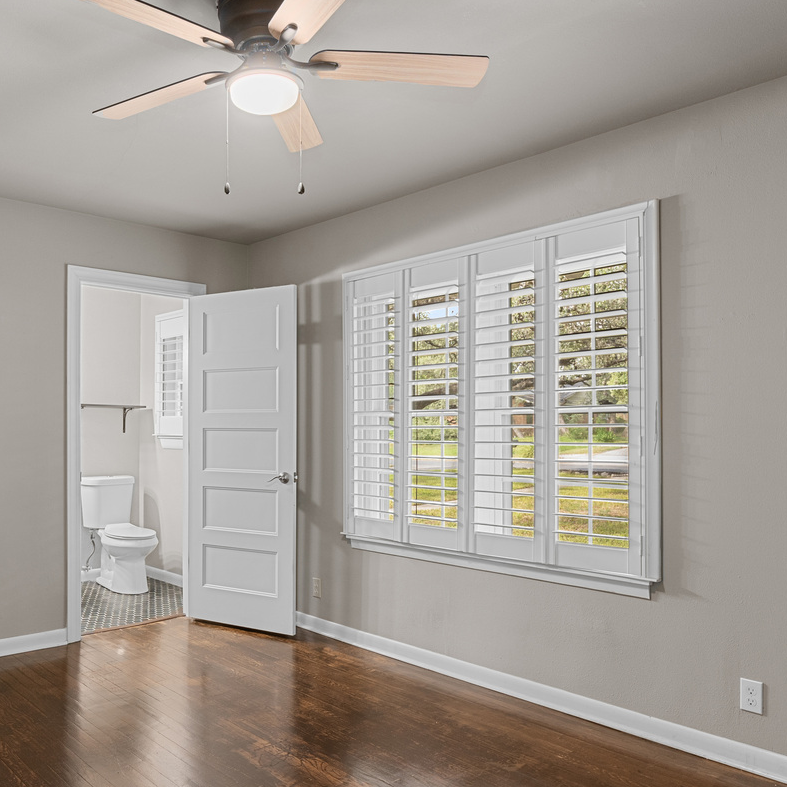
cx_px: 265
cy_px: 424
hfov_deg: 56.1
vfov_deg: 57.2
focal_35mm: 28
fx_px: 720
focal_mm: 16
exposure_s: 1/1.67
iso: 320
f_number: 7.1
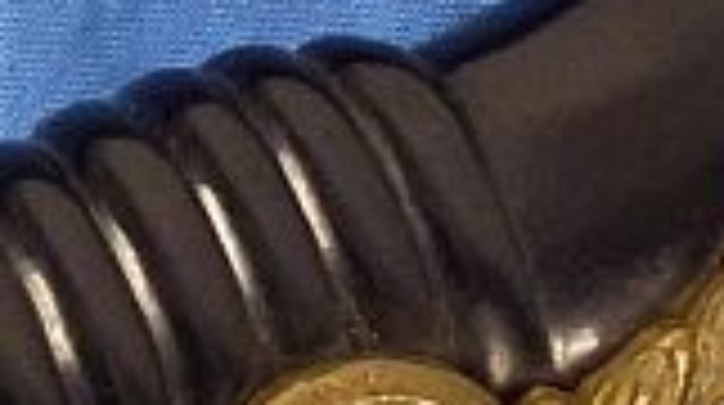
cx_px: -517
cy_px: 261
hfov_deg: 7.9
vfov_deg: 4.5
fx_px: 5099
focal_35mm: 266
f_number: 4.1
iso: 400
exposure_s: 1/60
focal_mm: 8.7
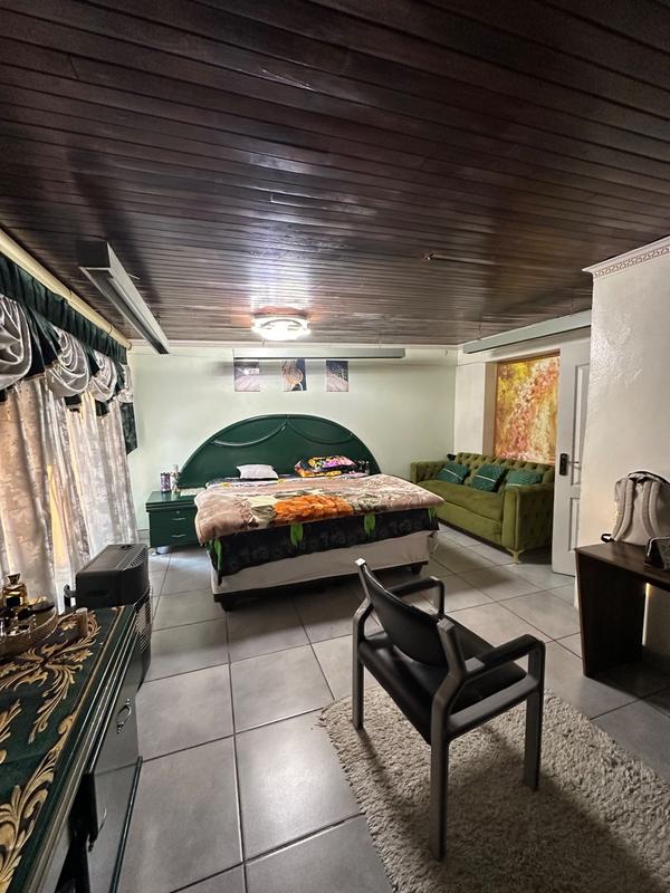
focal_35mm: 14
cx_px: 335
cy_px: 446
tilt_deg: -4.9
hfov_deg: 85.7
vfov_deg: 102.1
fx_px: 361
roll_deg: -0.4
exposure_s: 1/50
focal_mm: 2.22
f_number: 2.2
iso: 400
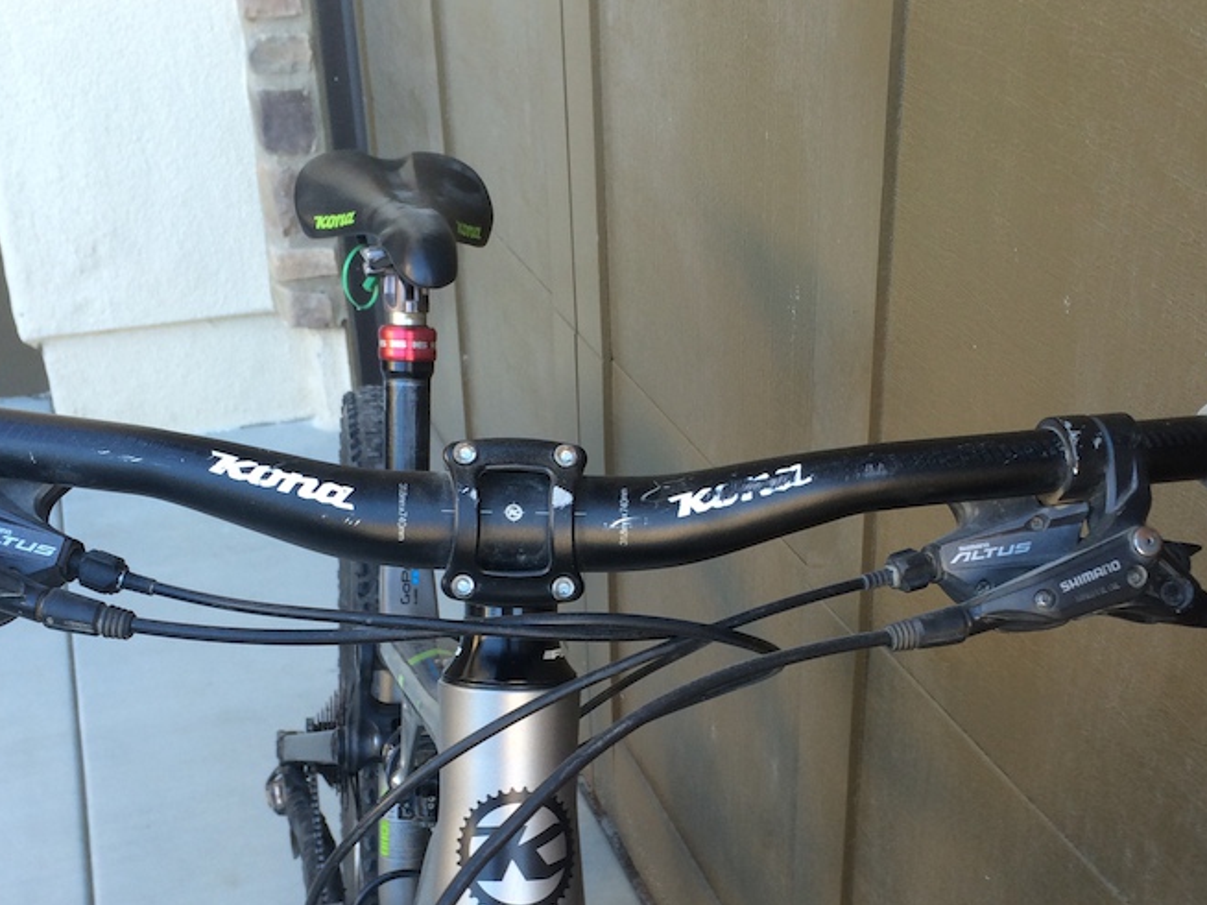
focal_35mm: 47
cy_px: 676
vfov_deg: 30.4
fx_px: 1638
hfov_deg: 40.4
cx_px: 604
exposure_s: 1/60
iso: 40
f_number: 2.2
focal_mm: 4.12
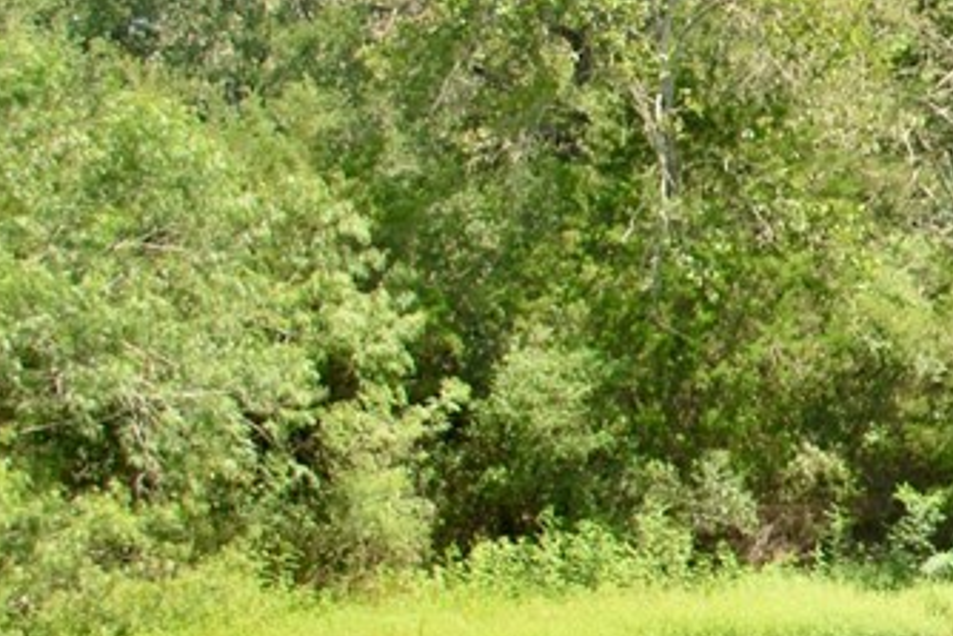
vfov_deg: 11.3
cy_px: 225
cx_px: 1414
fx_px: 3221
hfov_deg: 15.6
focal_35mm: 122
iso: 100
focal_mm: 25
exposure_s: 1/200
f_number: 7.1
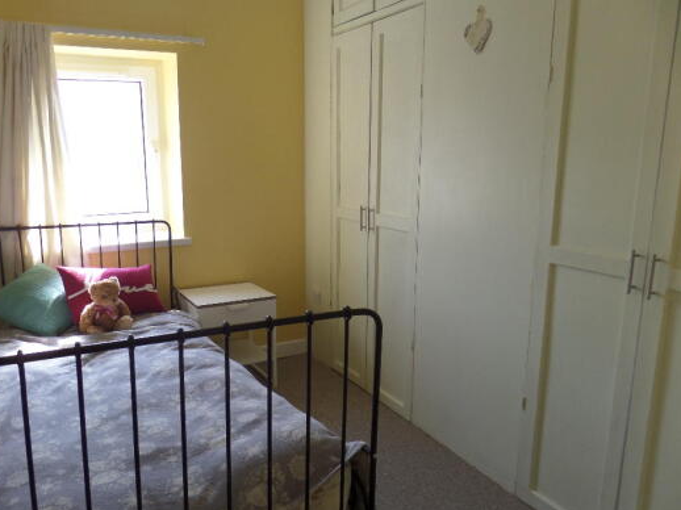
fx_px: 531
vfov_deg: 51.3
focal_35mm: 27
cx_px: 302
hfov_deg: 65.2
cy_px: 256
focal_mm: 4
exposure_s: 1/60
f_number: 3.2
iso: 100
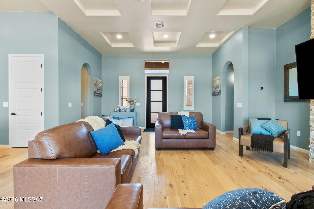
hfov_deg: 100.4
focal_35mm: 15
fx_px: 131
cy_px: 104
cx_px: 157
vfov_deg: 77.3
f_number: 22
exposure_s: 1/3
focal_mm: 10
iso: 1600
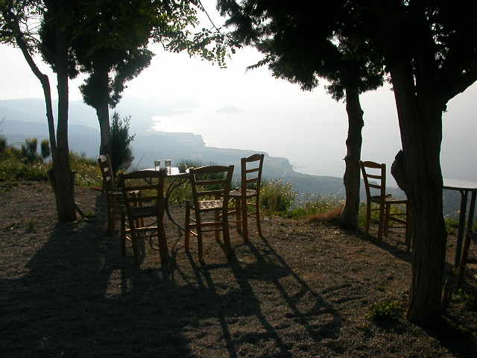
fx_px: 510
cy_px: 179
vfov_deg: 38.7
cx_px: 238
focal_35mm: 37
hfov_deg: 50.1
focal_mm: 5.6
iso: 100
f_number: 4.5
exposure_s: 1/1054
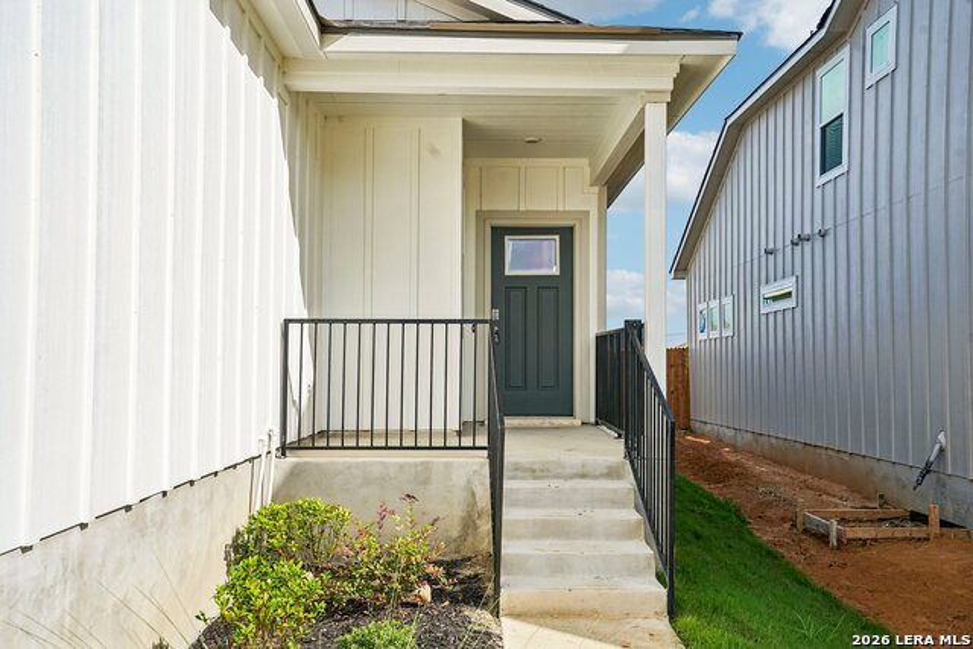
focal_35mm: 34
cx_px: 486
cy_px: 324
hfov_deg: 55.8
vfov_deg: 38.9
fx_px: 919
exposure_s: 1/500
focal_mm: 34
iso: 200
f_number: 8
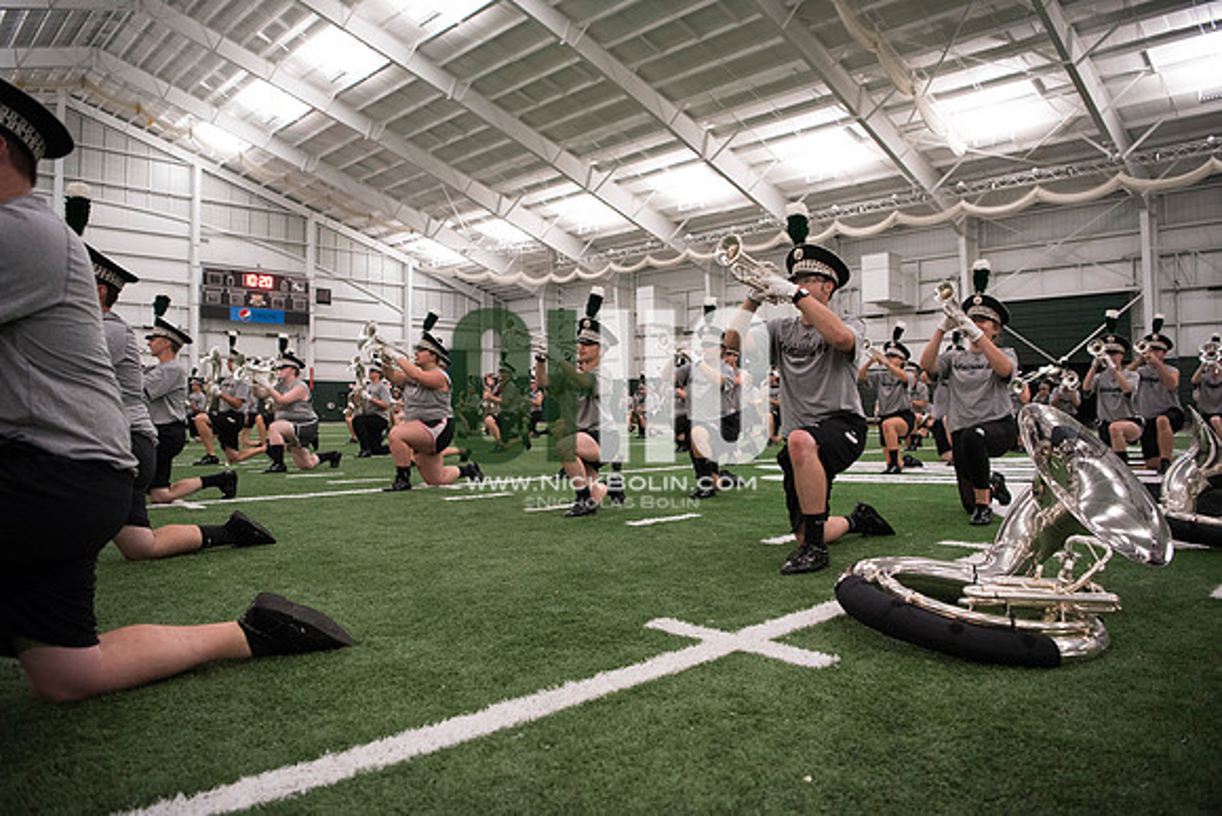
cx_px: 611
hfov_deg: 73.7
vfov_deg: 53.2
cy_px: 408
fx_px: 815
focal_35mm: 24
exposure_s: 1/320
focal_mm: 24
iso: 3200
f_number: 3.2
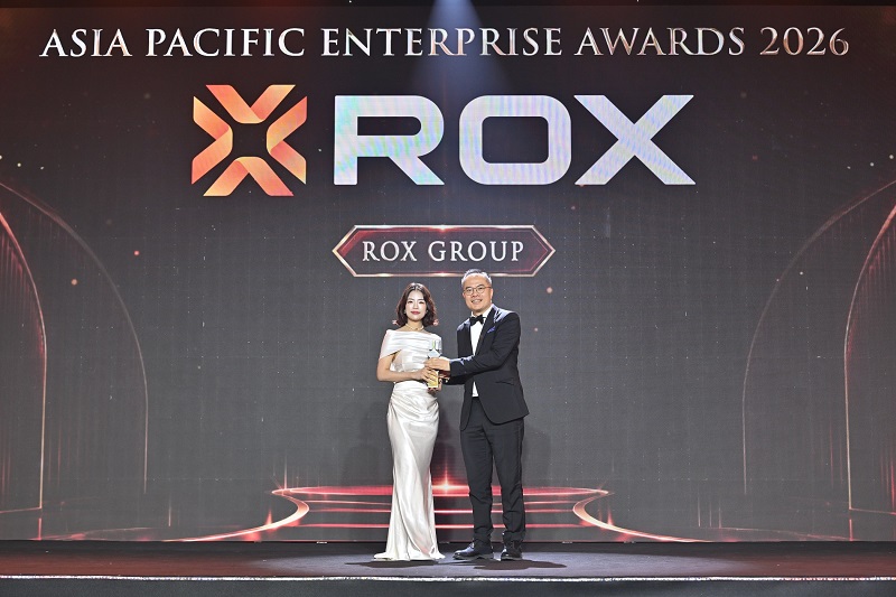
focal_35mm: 54
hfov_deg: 36.9
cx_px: 448
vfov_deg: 25.0
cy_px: 298
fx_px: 1344
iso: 500
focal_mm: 54
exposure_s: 1/125
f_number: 4
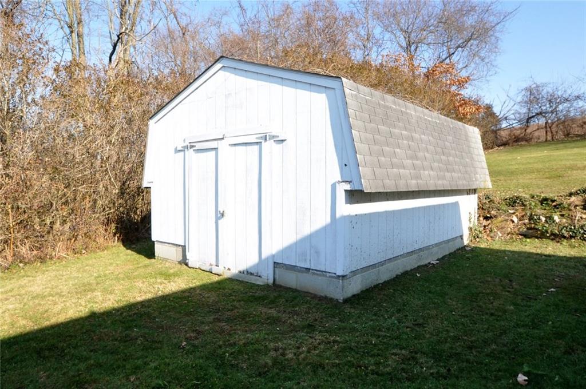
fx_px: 244
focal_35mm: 15
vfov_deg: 77.2
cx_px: 293
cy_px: 194
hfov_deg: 100.5
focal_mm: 10
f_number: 7.1
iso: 200
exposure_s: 1/200
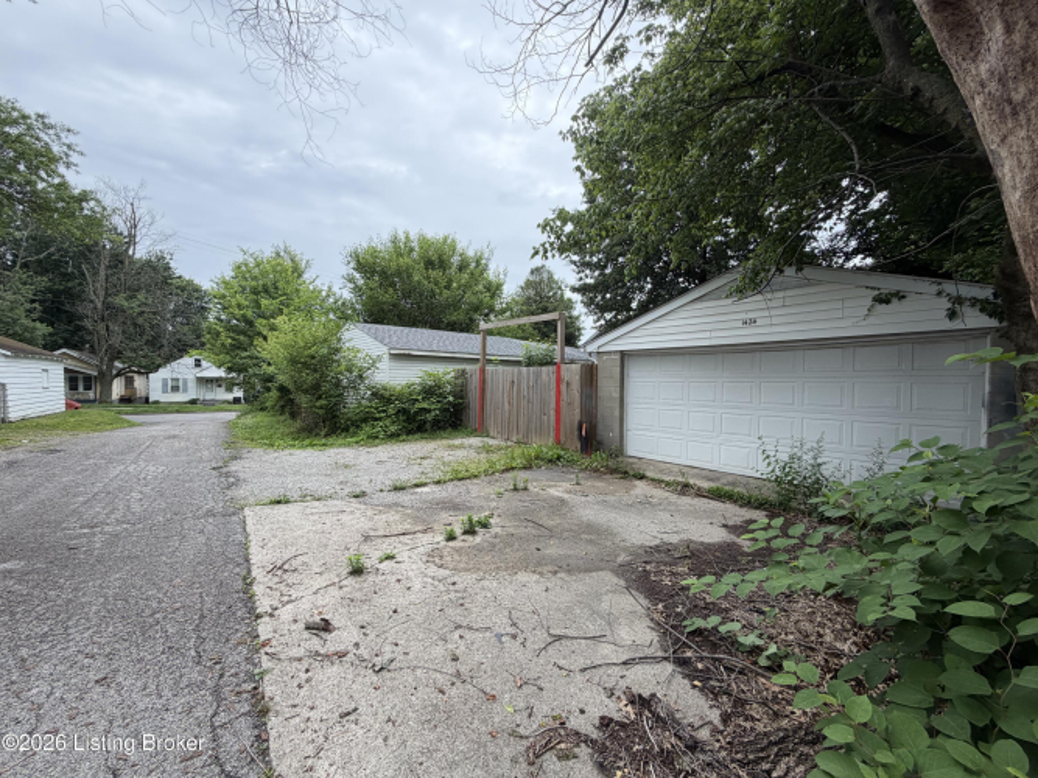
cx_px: 519
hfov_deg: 102.1
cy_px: 389
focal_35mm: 14
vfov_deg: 85.7
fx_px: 420
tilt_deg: -0.7
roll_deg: +0.5
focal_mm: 2.22
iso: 50
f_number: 2.2
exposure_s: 1/365
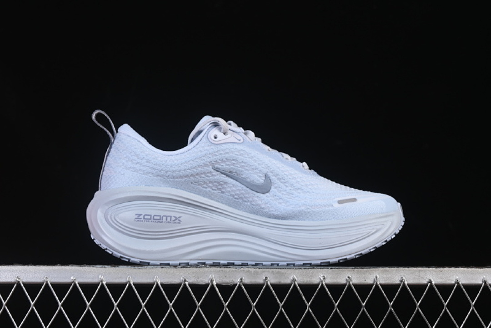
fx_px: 1023
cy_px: 164
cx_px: 246
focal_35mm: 75
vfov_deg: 18.2
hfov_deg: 27.0
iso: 160
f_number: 8
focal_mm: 50
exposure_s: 1/80
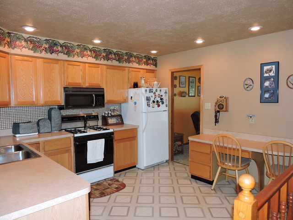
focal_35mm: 24
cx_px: 146
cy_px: 110
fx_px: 203
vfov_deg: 56.8
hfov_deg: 71.6
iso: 200
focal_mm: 4.3
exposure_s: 1/30
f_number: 3.3
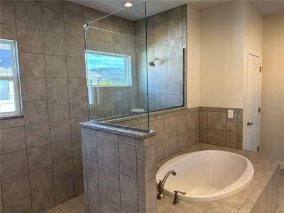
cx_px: 142
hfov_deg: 71.6
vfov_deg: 56.8
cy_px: 106
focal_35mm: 24
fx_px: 197
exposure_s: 1/166
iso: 100
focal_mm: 6.86
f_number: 1.78
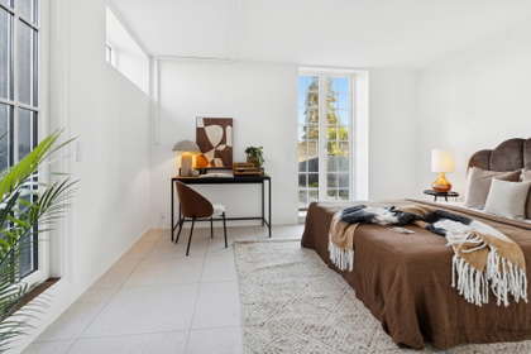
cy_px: 177
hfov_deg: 87.7
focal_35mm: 19
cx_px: 266
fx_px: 277
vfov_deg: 65.2
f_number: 8
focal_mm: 12.5
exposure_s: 1/13
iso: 200
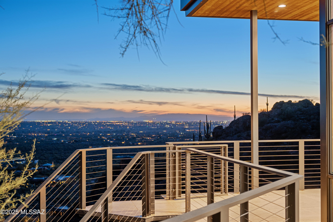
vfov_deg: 28.0
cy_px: 111
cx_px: 166
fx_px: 444
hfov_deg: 41.1
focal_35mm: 48
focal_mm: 48
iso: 200
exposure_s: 1/2
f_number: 5.6
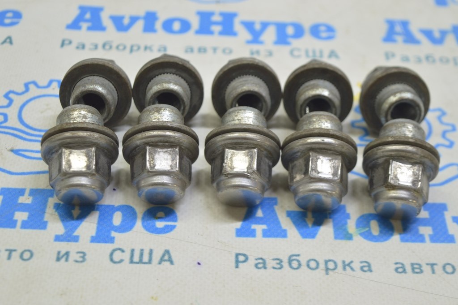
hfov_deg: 29.3
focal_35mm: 69
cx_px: 229
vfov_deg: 19.7
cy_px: 152
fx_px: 877
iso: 400
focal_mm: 46
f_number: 5.6
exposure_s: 1/20
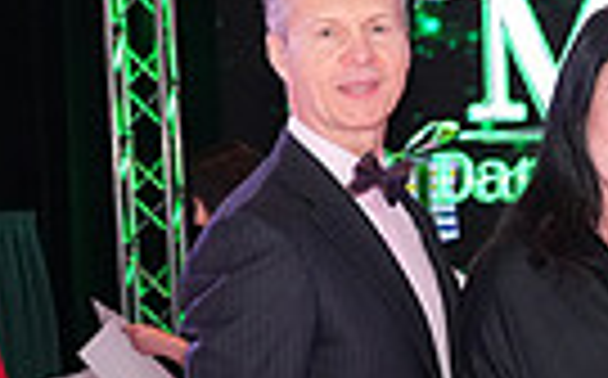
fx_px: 2466
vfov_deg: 8.5
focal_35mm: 149
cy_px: 610
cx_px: 712
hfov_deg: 13.7
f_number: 5.6
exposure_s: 1/250
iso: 3200
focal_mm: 34
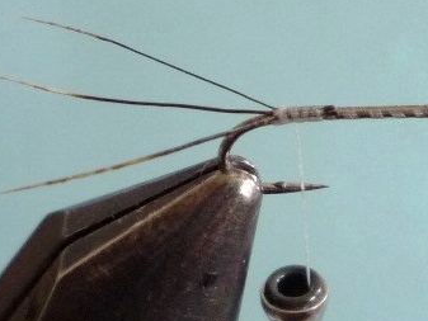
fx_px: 705
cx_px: 316
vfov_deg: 25.5
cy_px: 94
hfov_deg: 33.2
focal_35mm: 57
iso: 250
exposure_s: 1/30
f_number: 3.3
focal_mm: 5.2
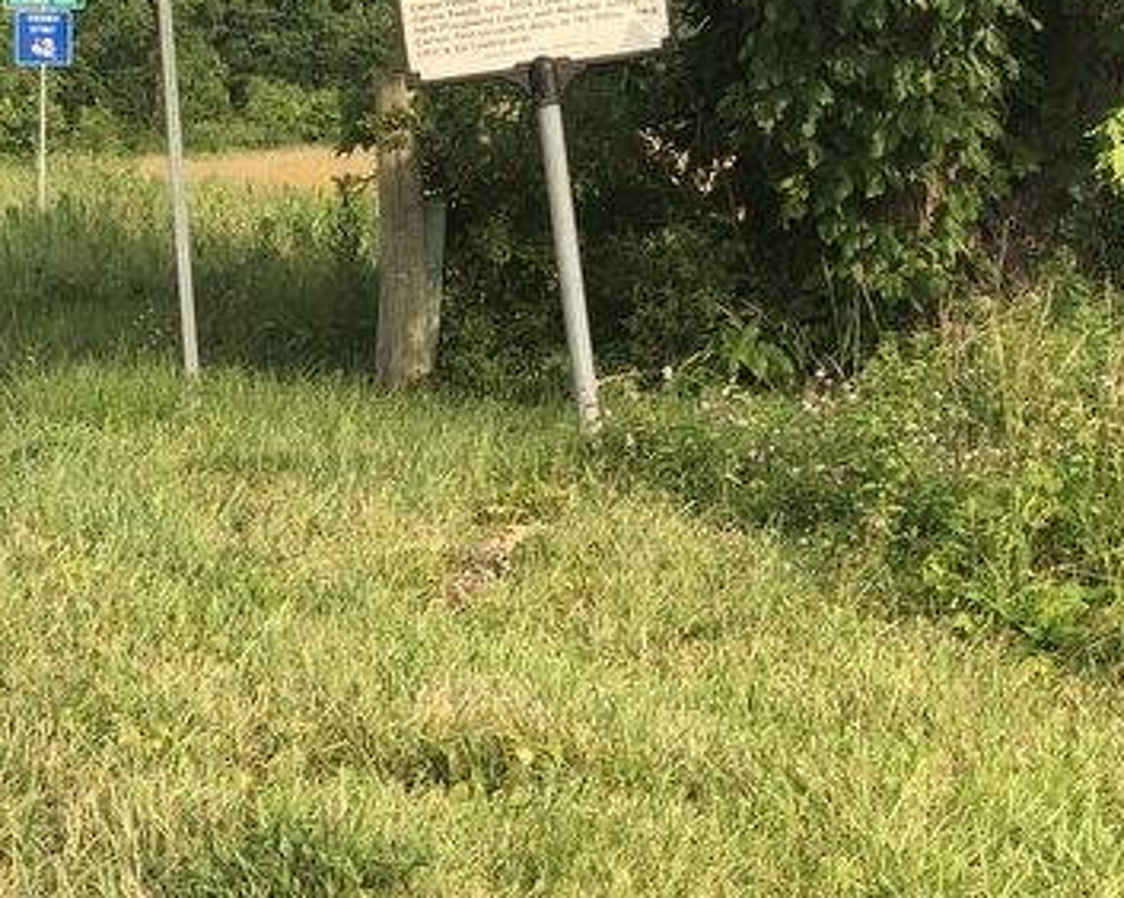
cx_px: 360
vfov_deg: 13.3
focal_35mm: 115
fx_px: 3823
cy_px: 121
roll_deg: +2.1
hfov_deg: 16.7
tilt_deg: -7.6
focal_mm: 6
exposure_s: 1/552
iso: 16
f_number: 2.4
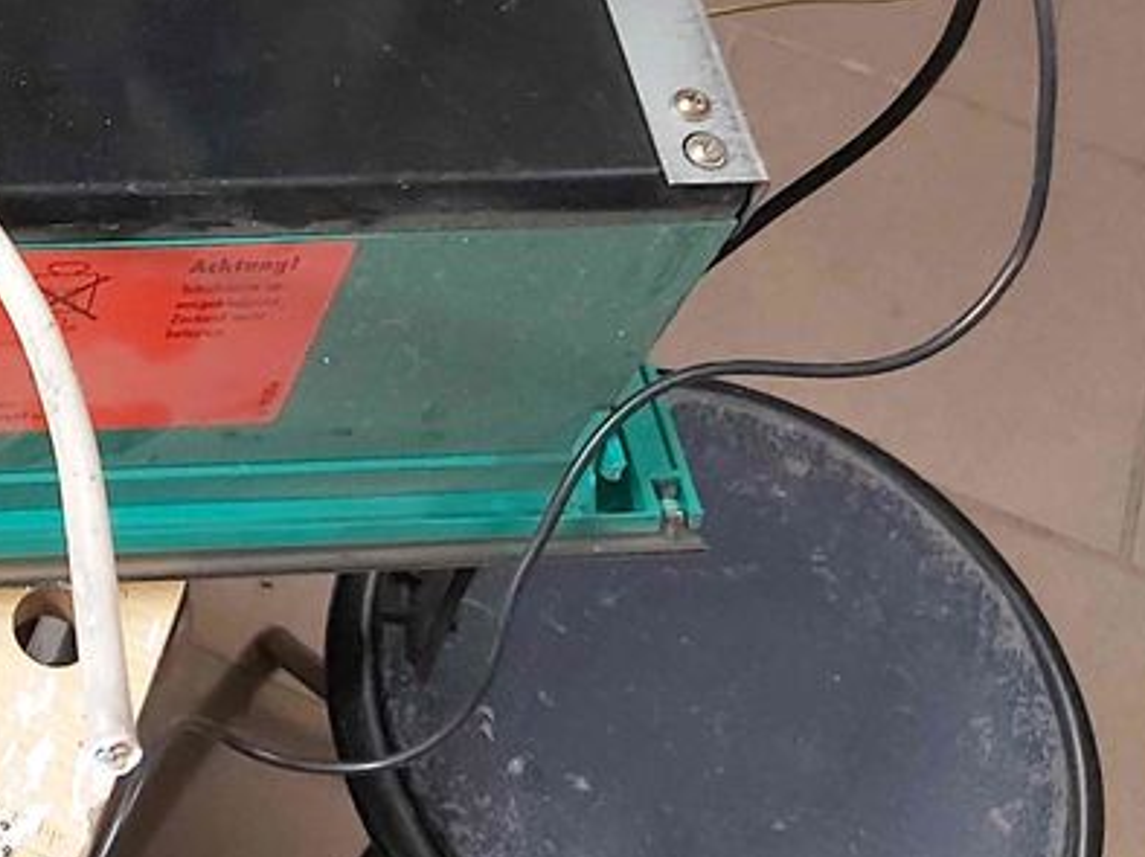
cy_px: 15
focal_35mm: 66
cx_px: -241
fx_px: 2182
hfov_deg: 26.1
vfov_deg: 21.5
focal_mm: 3.92
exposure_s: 1/33
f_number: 1.7
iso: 320
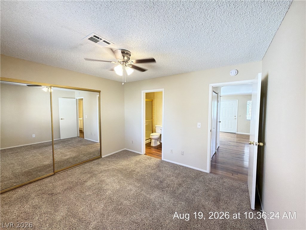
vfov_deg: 85.7
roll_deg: -0.7
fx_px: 124
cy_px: 115
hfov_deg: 102.1
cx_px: 153
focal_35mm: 14
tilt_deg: -3.3
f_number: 2.2
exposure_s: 1/60
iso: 640
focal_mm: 2.22
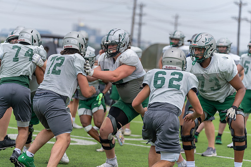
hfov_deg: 13.2
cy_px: 84
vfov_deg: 8.8
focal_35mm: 156
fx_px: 1088
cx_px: 126
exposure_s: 1/1250
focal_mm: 156
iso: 160
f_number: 3.5
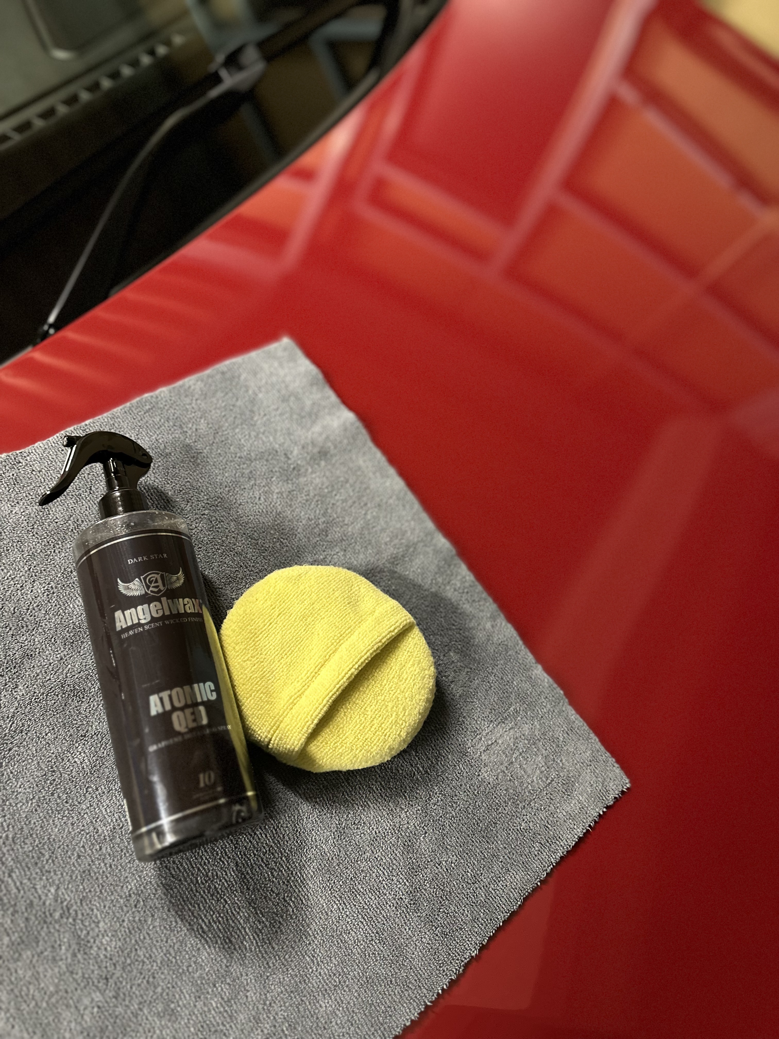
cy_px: 520
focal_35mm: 24
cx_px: 390
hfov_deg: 56.8
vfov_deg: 71.6
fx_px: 720
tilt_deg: -56.5
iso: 1000
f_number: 1.78
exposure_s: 1/40
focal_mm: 6.86
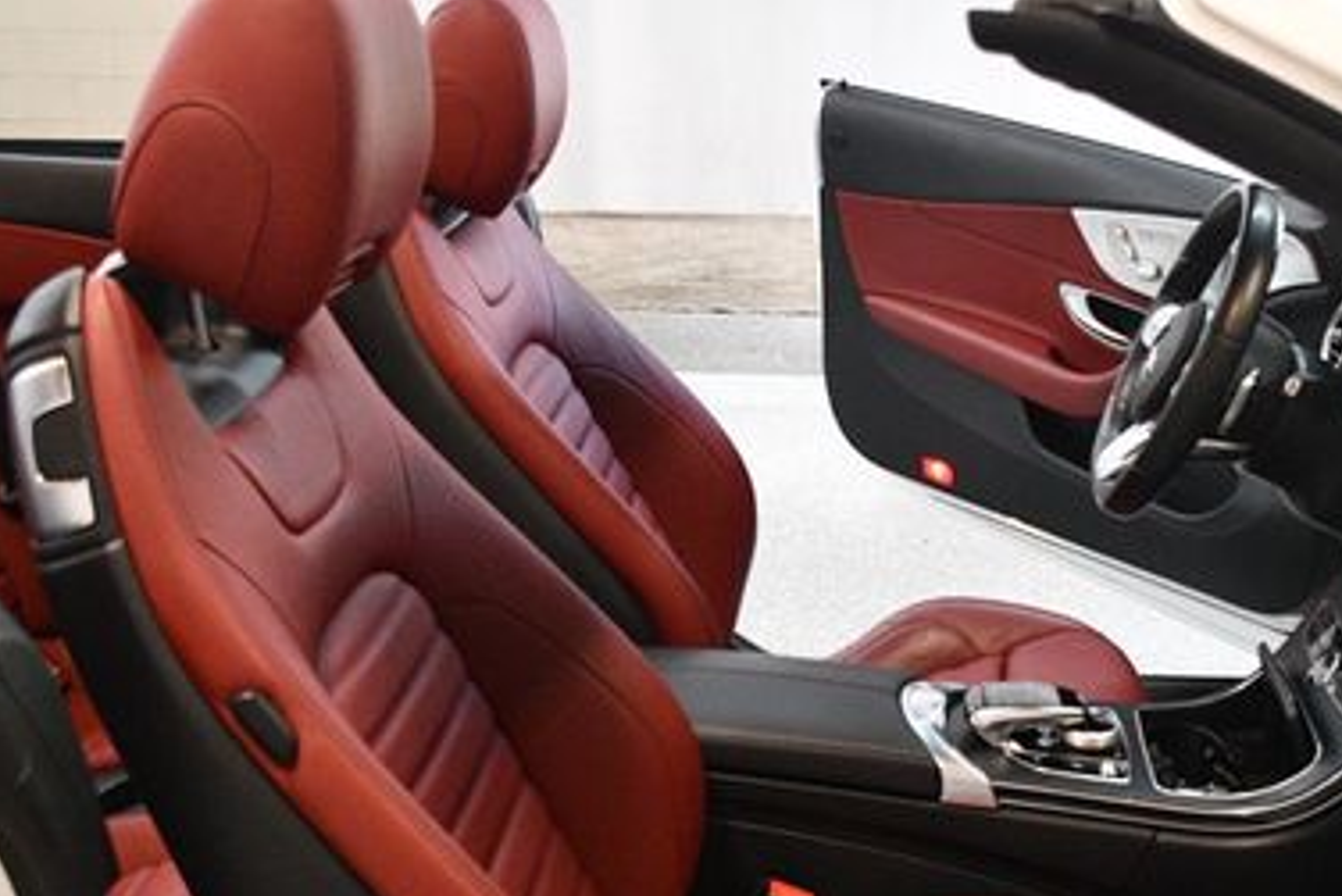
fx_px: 1902
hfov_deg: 38.5
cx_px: 871
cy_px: 700
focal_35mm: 51
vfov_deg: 26.1
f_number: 3.5
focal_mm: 20
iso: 2500
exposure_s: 1/125
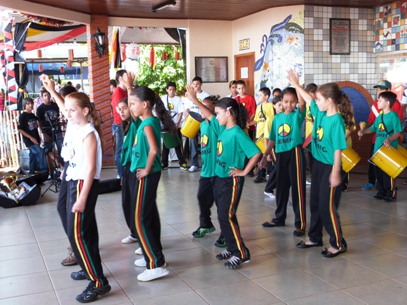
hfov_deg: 43.9
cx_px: 204
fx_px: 506
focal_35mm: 43
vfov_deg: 33.6
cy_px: 152
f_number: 3.6
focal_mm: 7.6
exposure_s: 1/20
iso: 100
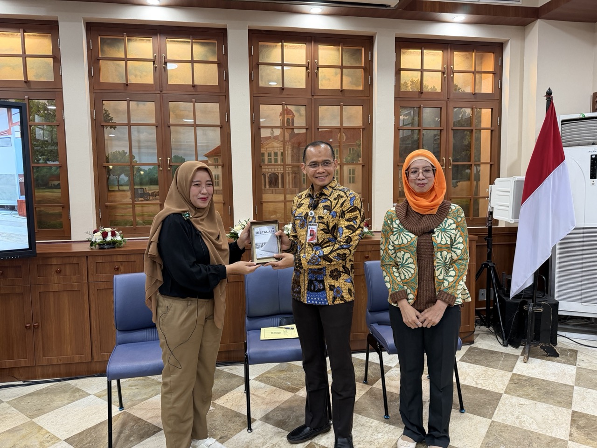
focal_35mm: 24
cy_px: 224
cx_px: 298
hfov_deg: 71.6
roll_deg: +0.4
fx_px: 414
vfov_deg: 56.8
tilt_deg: -3.9
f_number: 1.78
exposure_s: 1/60
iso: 250
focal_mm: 6.76
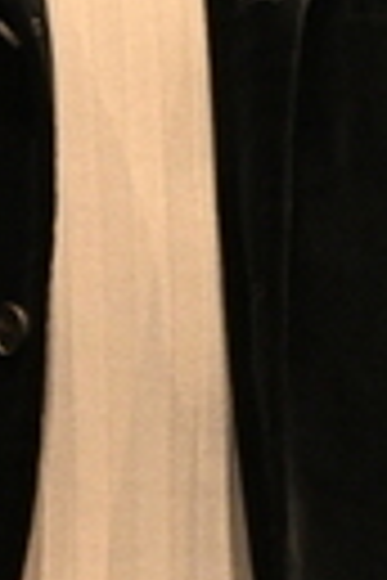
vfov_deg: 2.0
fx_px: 16607
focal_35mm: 1030
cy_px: 178
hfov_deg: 1.3
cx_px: 4
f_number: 5.6
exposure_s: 1/200
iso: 1600
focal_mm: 140
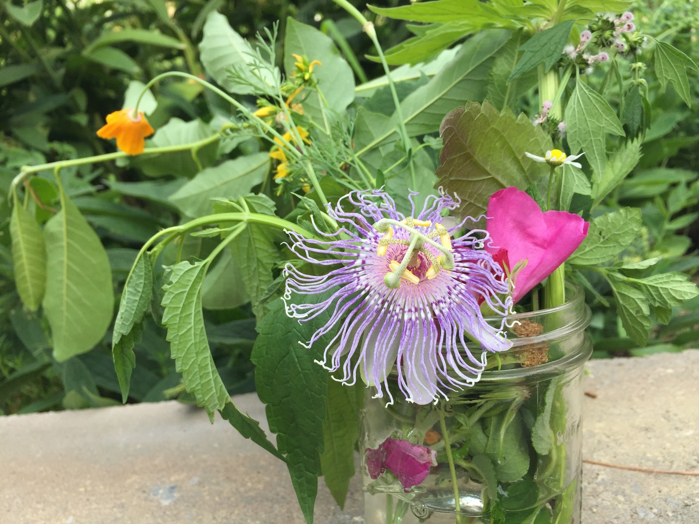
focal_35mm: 29
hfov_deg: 61.7
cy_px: 262
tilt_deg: -11.8
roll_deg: +1.9
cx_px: 350
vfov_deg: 48.2
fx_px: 586
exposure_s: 1/430
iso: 32
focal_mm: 4.15
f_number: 2.2
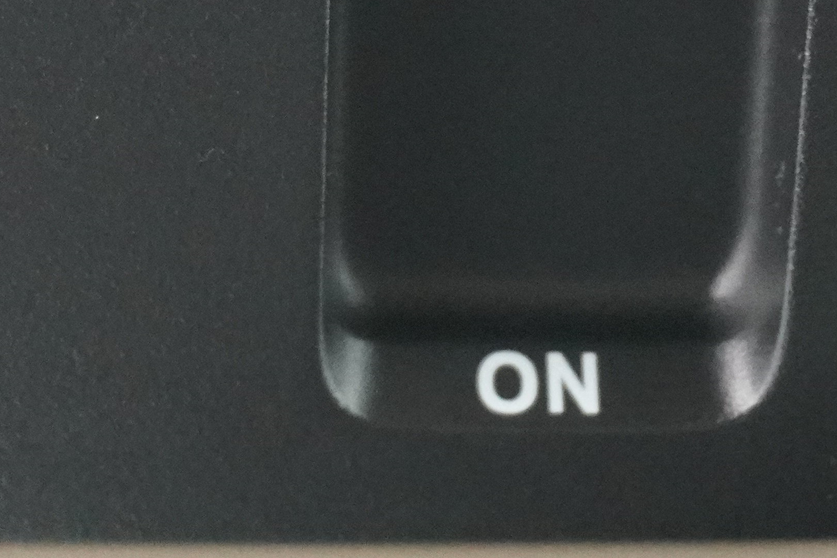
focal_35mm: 194
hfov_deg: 10.5
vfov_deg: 7.0
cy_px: -214
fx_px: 4511
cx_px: -4
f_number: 5.6
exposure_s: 1/80
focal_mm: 41
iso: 10000
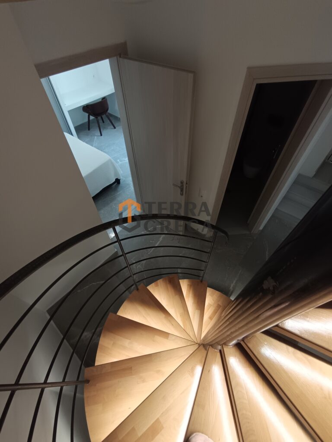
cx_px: 166
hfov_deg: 81.7
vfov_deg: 98.2
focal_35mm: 15
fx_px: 192
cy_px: 221
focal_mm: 1.65
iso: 287
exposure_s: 1/50
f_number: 2.2
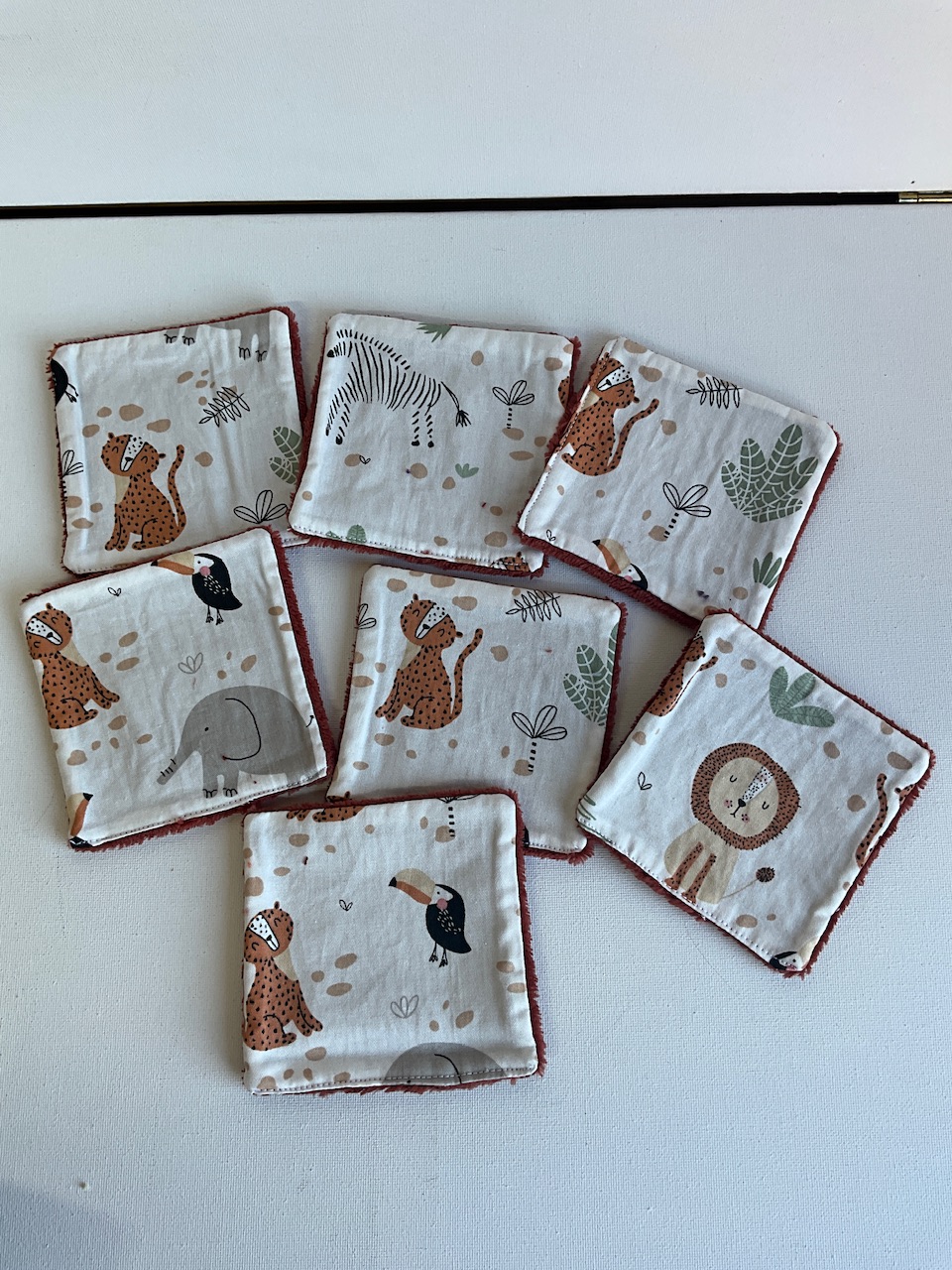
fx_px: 1063
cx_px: 476
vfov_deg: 61.7
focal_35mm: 29
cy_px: 635
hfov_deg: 48.2
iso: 20
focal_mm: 3
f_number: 1.8
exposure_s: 1/100
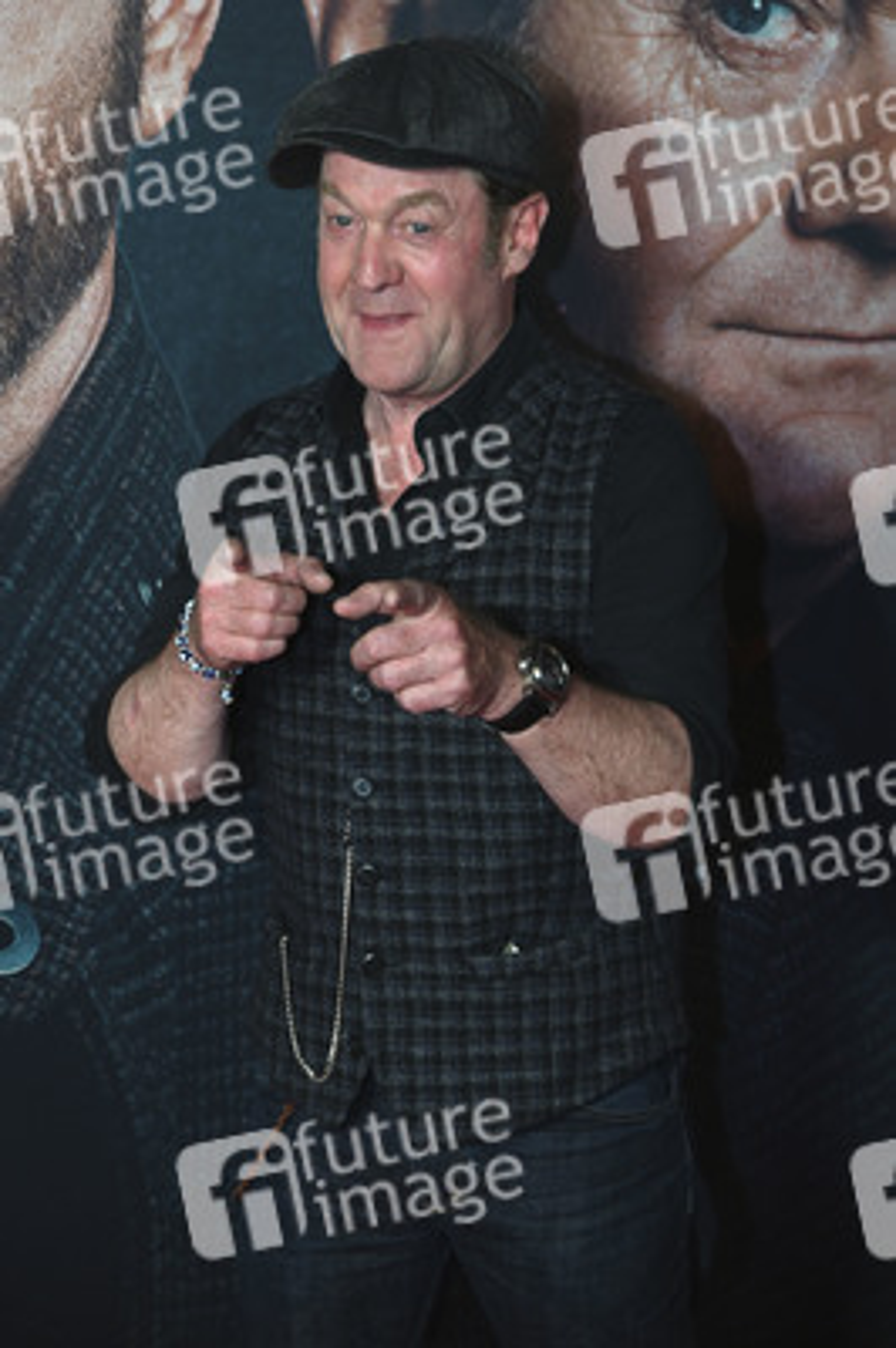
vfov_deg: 21.9
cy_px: 674
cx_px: 448
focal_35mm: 93
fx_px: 3478
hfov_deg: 14.7
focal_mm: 93
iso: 1250
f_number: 6.3
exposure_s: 1/100
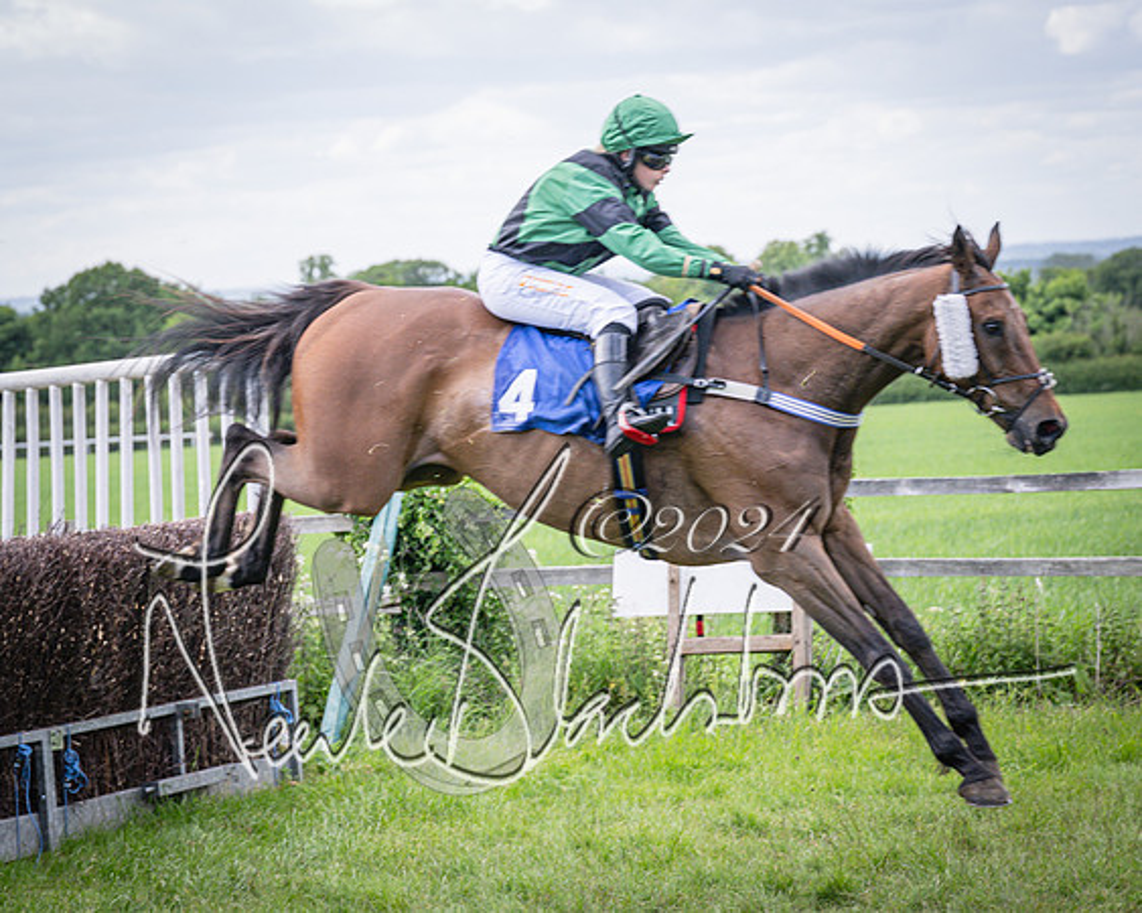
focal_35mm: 121
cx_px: 326
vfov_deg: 12.7
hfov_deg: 15.8
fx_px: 4100
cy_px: 471
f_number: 4
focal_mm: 70
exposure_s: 1/1250
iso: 400
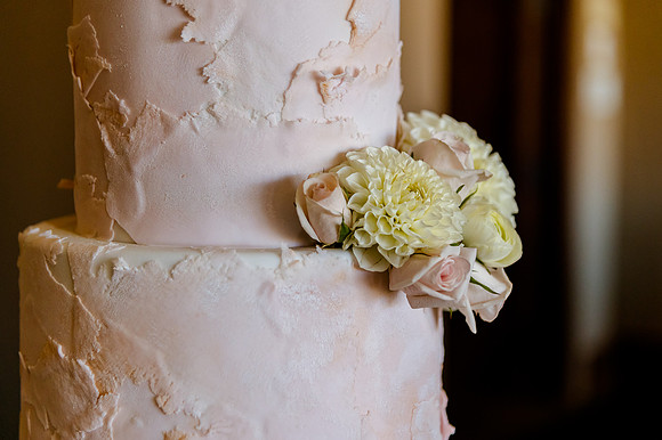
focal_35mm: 87
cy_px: 220
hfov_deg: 23.3
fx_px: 1605
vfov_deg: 15.6
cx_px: 340
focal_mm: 85
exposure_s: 1/320
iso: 2000
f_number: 4
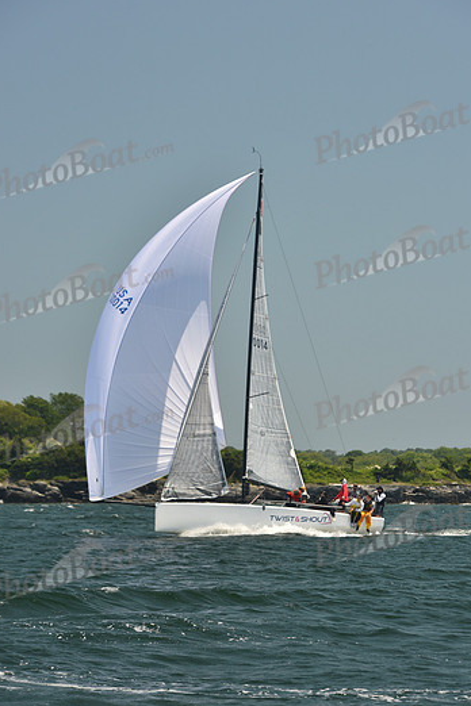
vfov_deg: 14.8
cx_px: 244
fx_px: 2728
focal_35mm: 139
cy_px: 344
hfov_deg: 9.9
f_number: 5.6
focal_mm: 125
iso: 250
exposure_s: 1/640
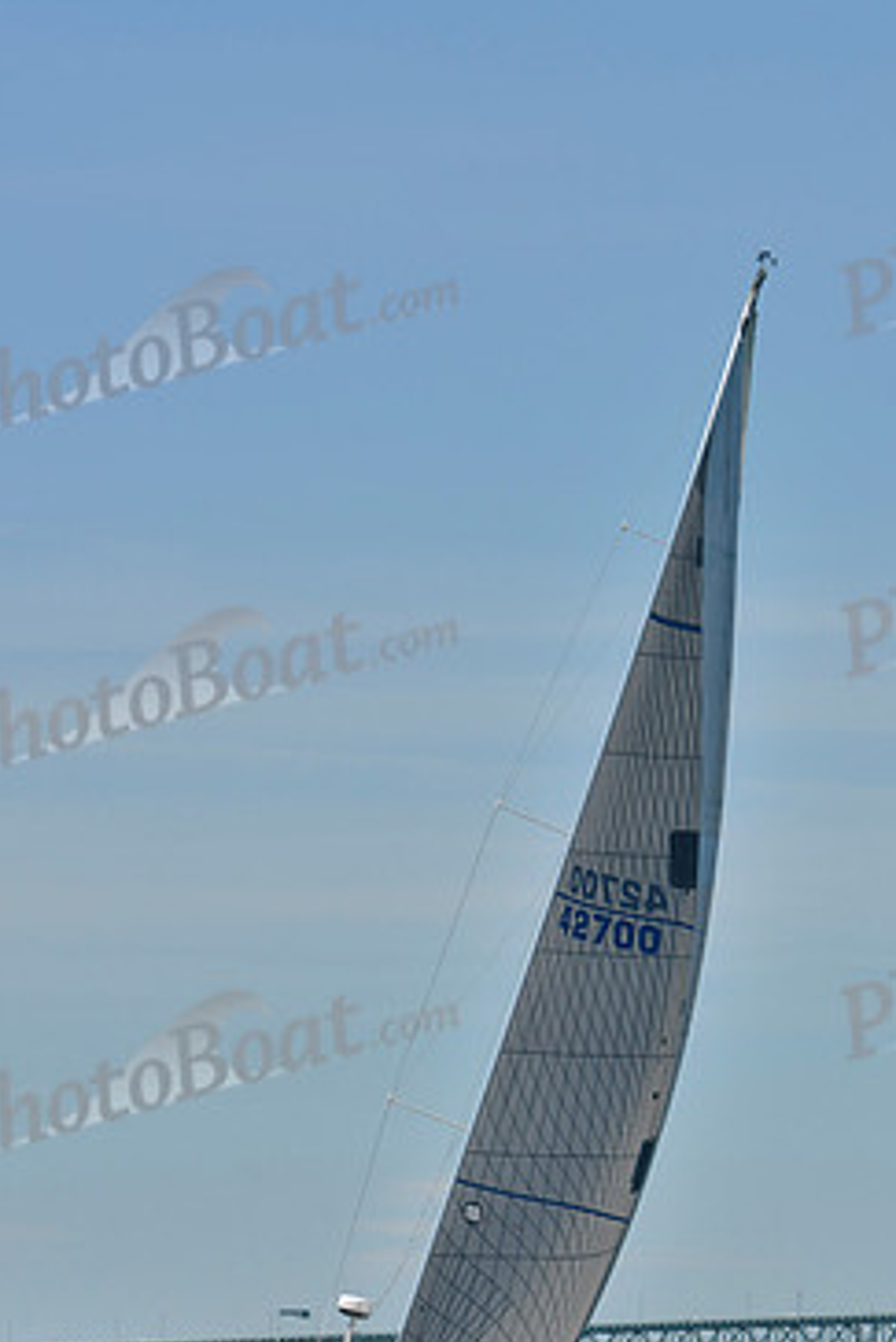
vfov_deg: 8.3
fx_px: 9212
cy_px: 826
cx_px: 651
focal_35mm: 247
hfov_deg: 5.6
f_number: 9
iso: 280
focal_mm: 155
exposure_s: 1/1250
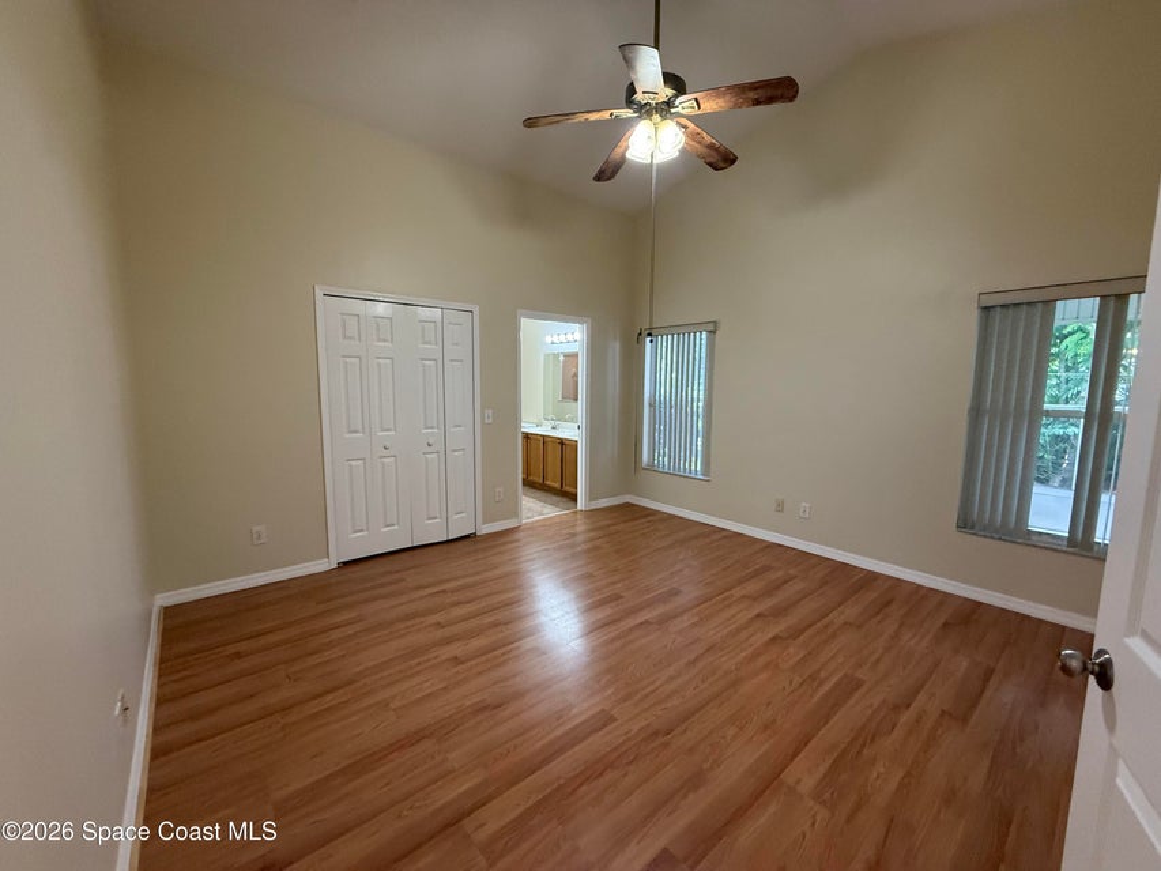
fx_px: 470
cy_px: 436
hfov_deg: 102.1
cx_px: 580
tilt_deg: -5.9
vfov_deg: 85.7
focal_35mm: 14
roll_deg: +0.0
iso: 400
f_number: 2.2
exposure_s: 1/120
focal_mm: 2.22
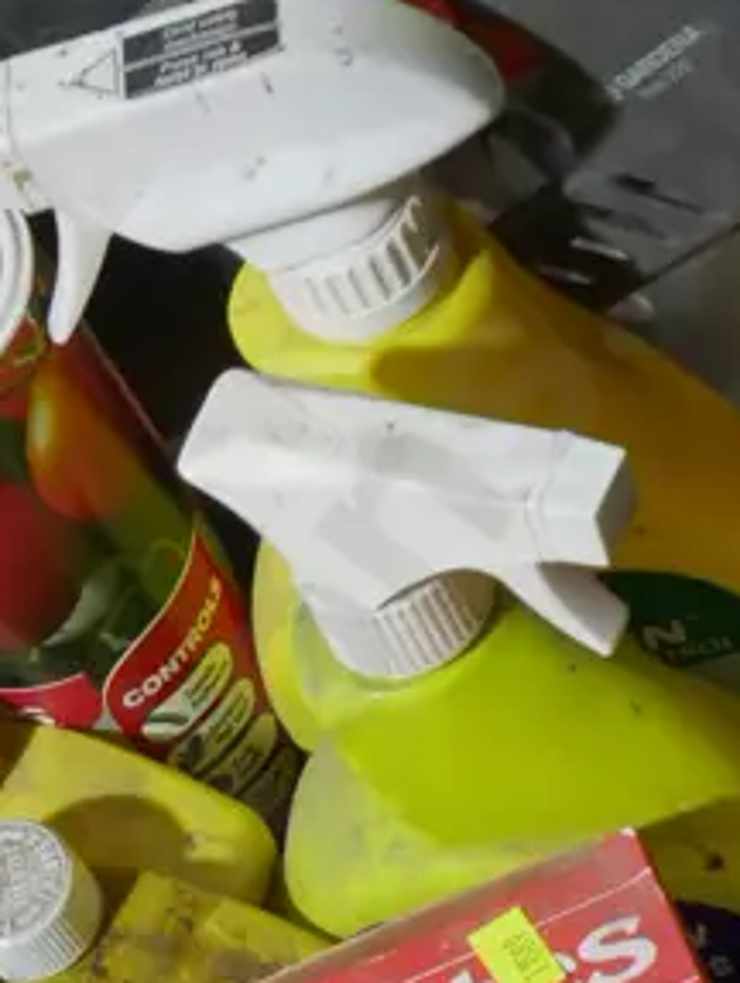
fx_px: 3242
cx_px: 0
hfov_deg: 12.9
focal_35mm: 114
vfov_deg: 16.7
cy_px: 1072
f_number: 10
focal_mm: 16
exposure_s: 1/60
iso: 1600
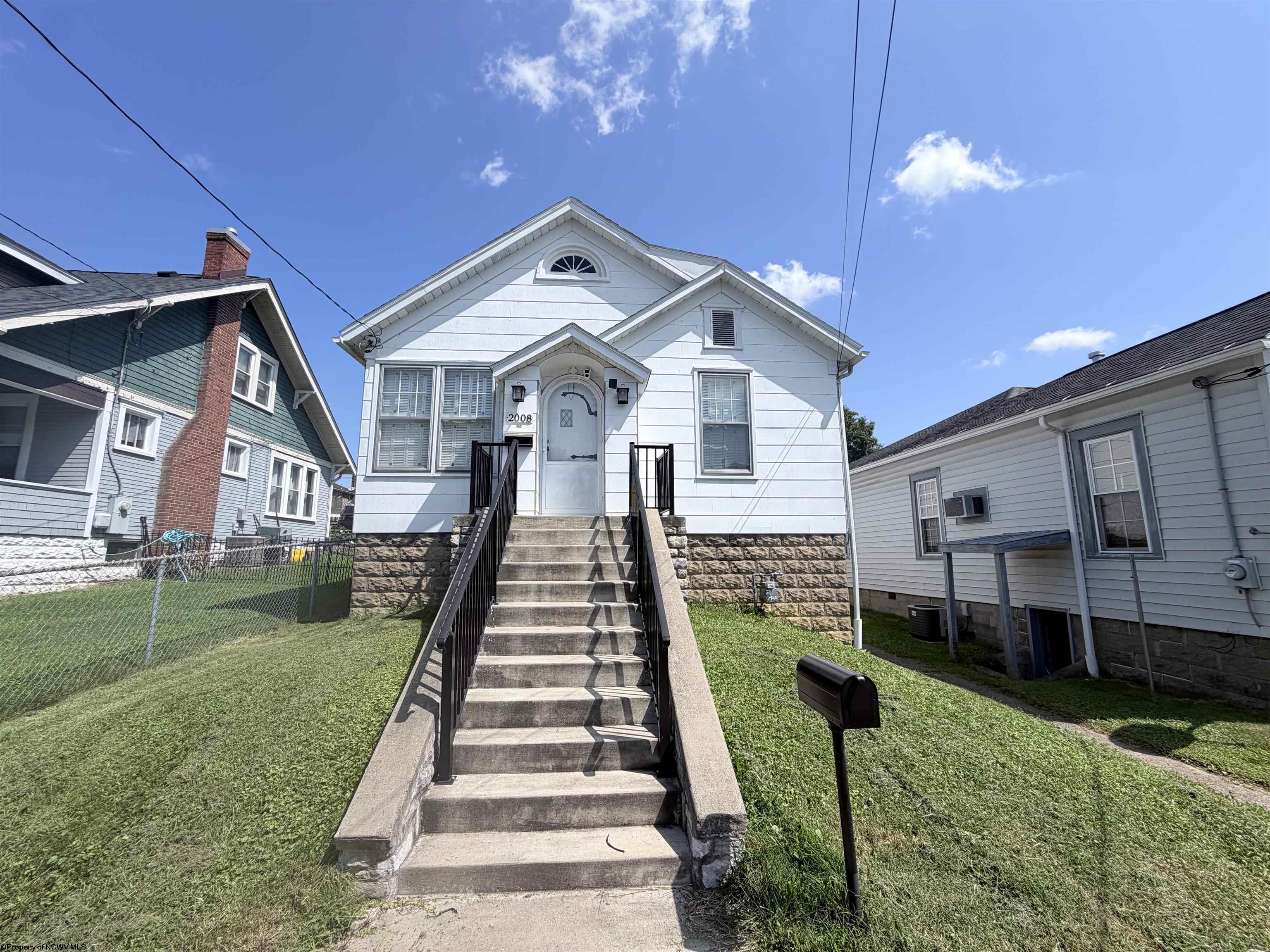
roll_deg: +1.3
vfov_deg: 85.7
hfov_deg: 102.1
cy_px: 476
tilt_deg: +8.9
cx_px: 635
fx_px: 514
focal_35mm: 14
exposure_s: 1/985
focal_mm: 2.22
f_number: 2.2
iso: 20
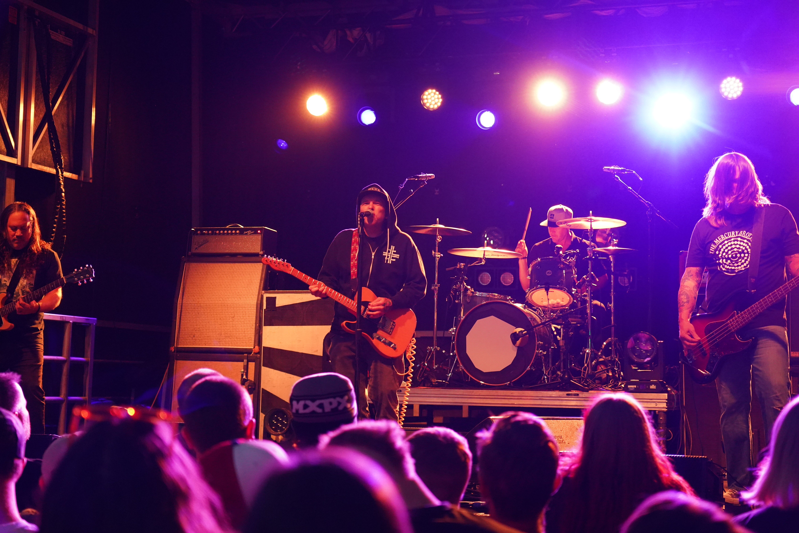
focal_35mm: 60
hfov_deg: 33.4
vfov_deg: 22.6
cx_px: 400
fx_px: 1332
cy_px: 266
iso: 6400
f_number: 4
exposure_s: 1/160
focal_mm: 60
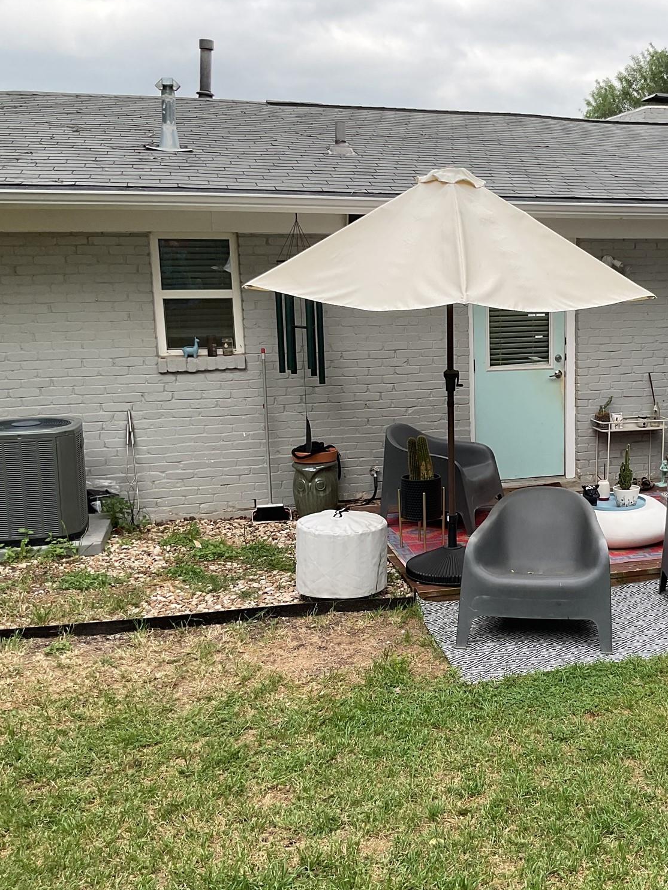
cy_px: 443
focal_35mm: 40
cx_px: 546
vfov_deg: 46.8
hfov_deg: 34.7
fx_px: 1029
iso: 16
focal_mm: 3
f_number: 1.8
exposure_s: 1/289
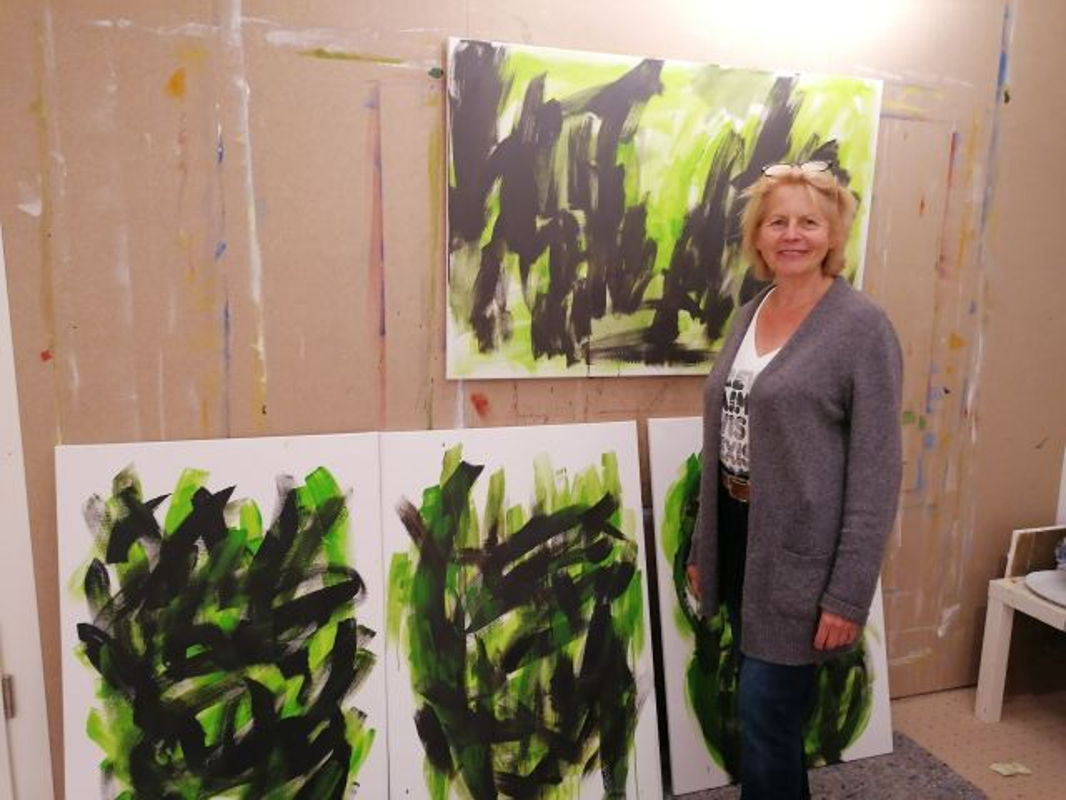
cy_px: 400
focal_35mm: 27
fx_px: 831
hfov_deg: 65.3
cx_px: 533
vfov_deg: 51.4
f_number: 1.8
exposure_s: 1/25
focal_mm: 4.75
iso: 500
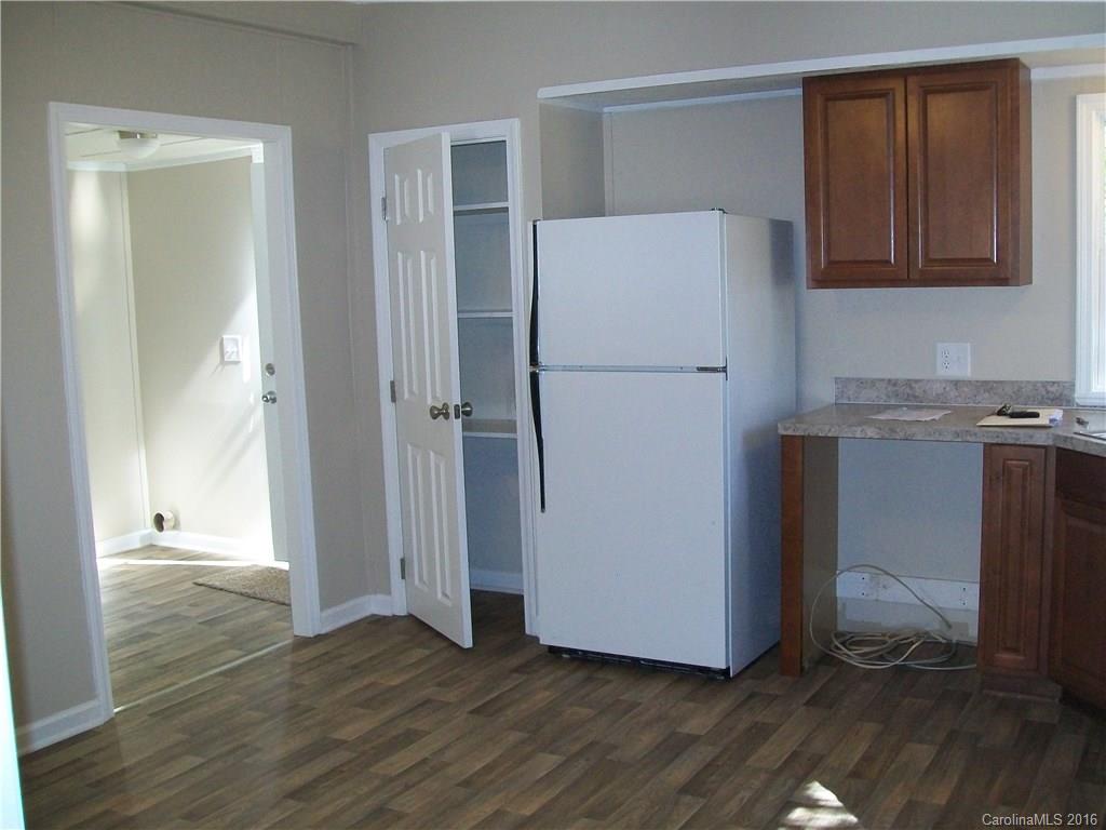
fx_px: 1150
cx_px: 553
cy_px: 415
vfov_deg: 39.7
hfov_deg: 51.4
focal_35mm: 36
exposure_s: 1/60
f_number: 2.7
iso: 160
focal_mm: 6
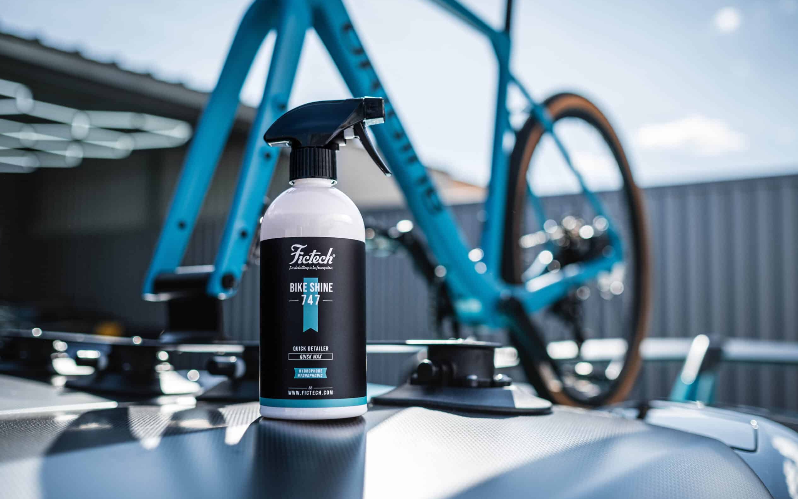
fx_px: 783
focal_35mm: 36
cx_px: 398
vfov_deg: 35.3
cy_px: 252
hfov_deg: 54.0
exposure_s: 1/1250
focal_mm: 23
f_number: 2
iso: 160
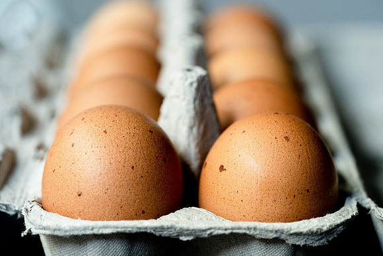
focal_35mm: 98
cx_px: 208
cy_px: 129
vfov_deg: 14.0
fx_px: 1040
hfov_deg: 20.9
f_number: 4.5
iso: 1250
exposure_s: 1/100
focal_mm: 90
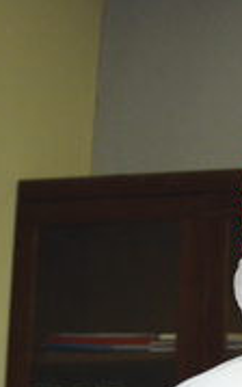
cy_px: 456
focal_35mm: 131
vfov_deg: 15.4
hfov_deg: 9.3
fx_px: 1381
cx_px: 508
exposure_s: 1/60
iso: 900
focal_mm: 24
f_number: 4
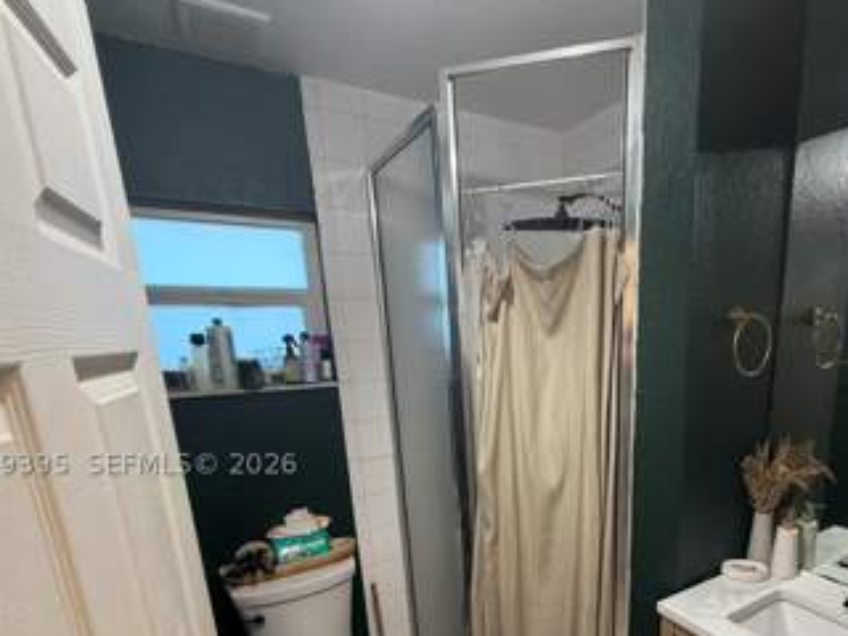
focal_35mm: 21
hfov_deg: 77.3
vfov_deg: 60.5
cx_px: 541
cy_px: 464
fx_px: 514
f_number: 2.2
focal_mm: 2.22
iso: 250
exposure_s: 1/60
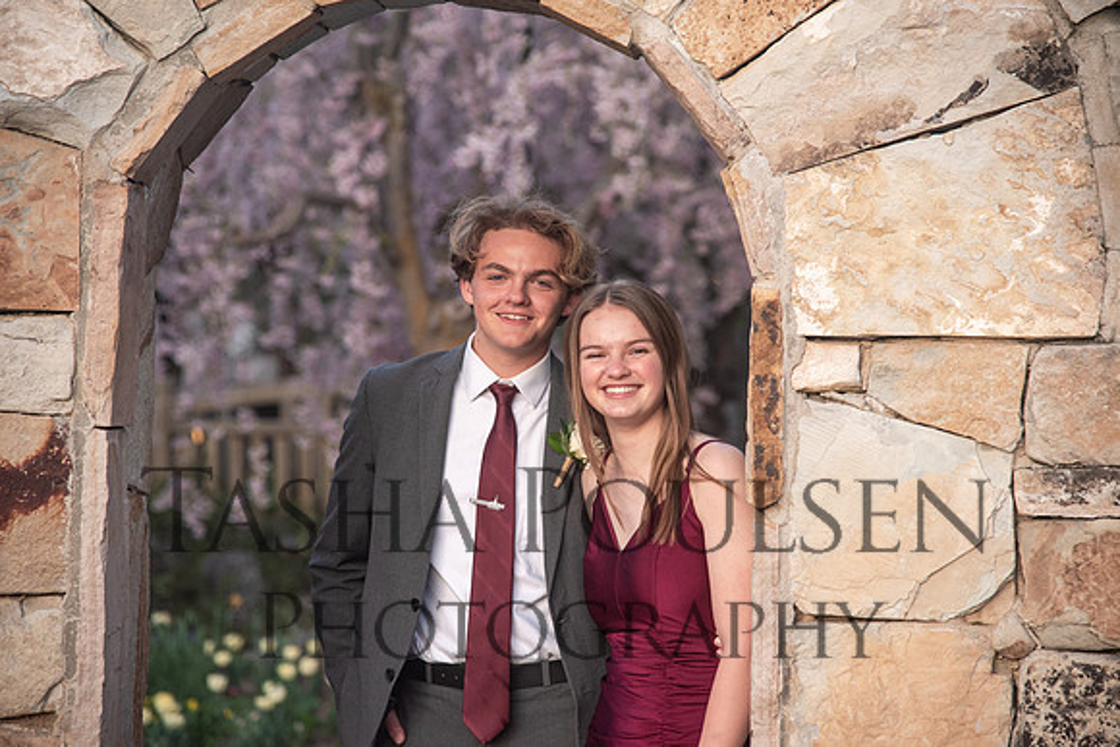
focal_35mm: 120
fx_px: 3734
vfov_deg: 11.4
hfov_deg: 17.1
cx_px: 560
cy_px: 374
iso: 500
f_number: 4.5
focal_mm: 120
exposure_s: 1/125
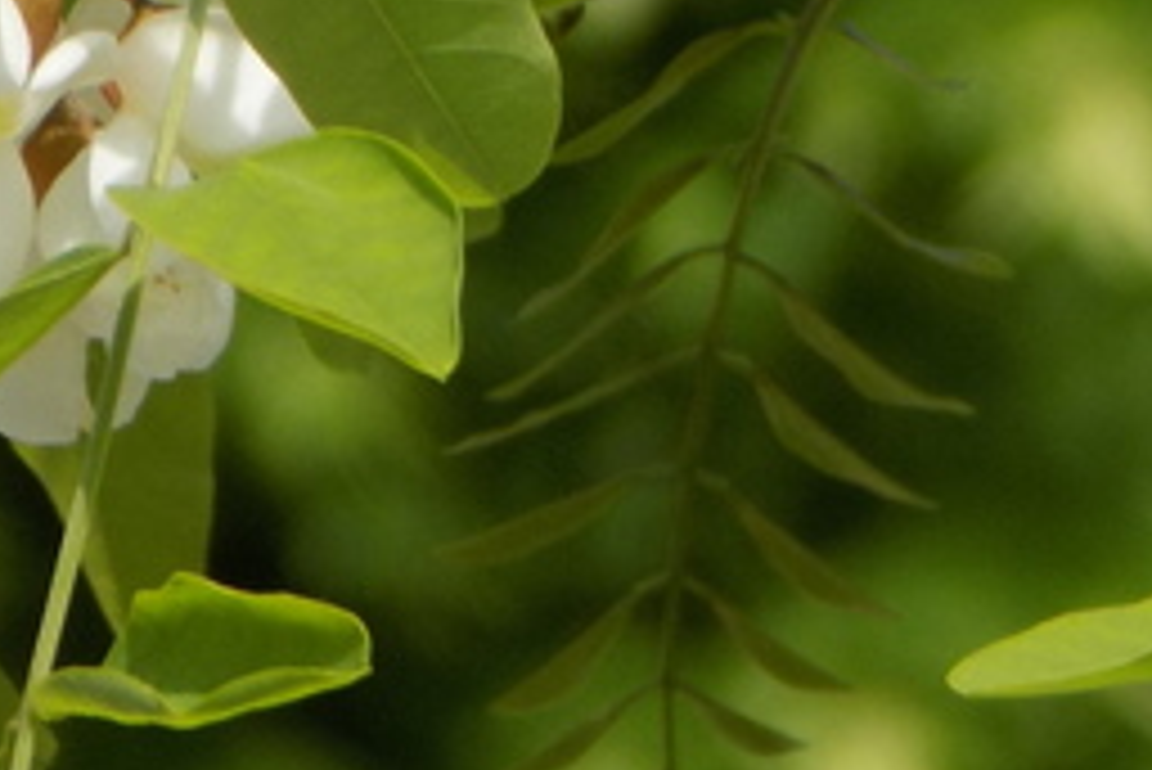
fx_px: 24077
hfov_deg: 2.7
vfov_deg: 1.8
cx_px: 1892
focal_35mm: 752
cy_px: -180
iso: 80
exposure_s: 1/200
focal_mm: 38.6
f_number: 5.5
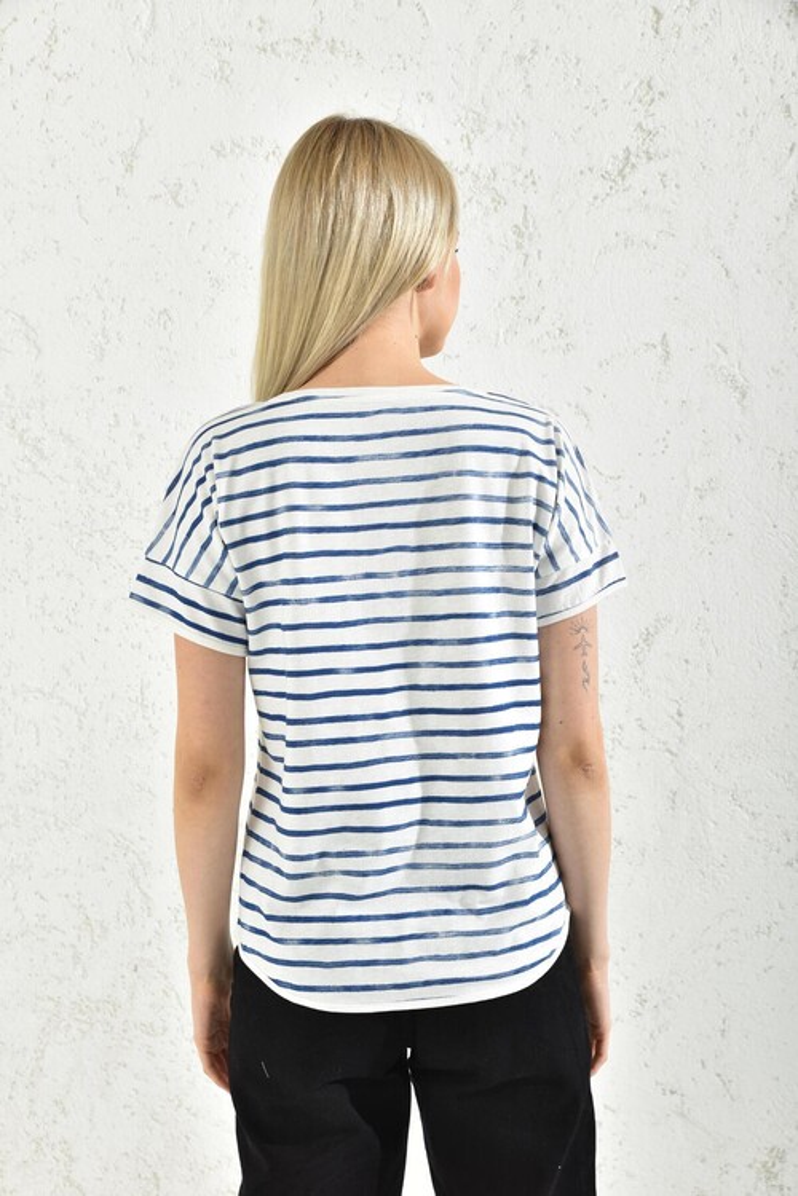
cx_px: 399
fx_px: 1529
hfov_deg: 29.2
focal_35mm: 46
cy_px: 598
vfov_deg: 42.7
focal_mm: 46
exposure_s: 1/160
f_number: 7.1
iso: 100
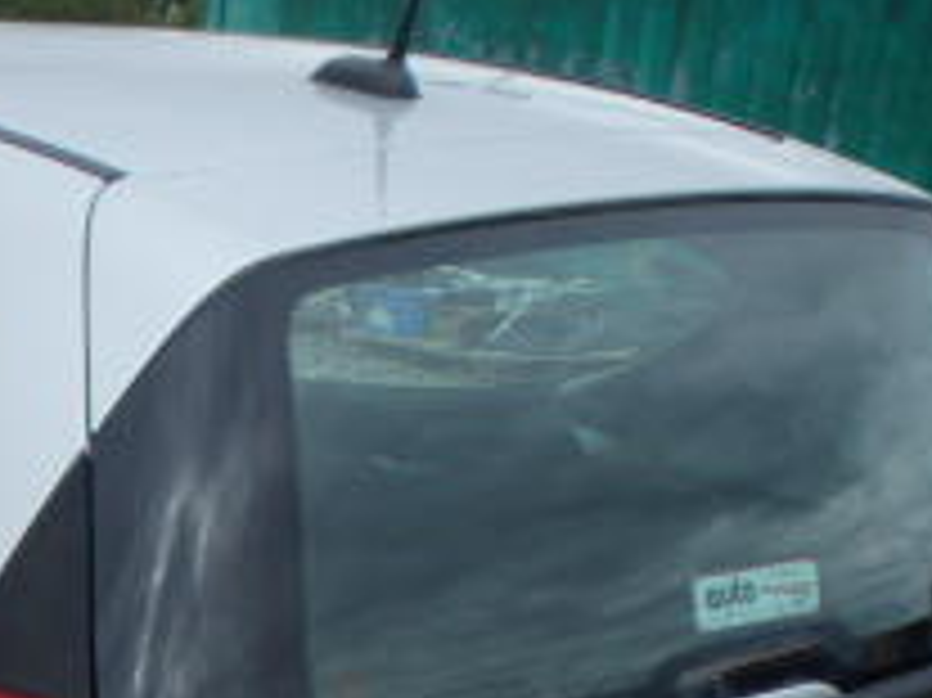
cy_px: 887
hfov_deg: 18.0
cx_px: -117
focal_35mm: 105
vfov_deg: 13.6
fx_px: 2825
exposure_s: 1/320
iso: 125
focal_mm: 6.1
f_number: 4.4
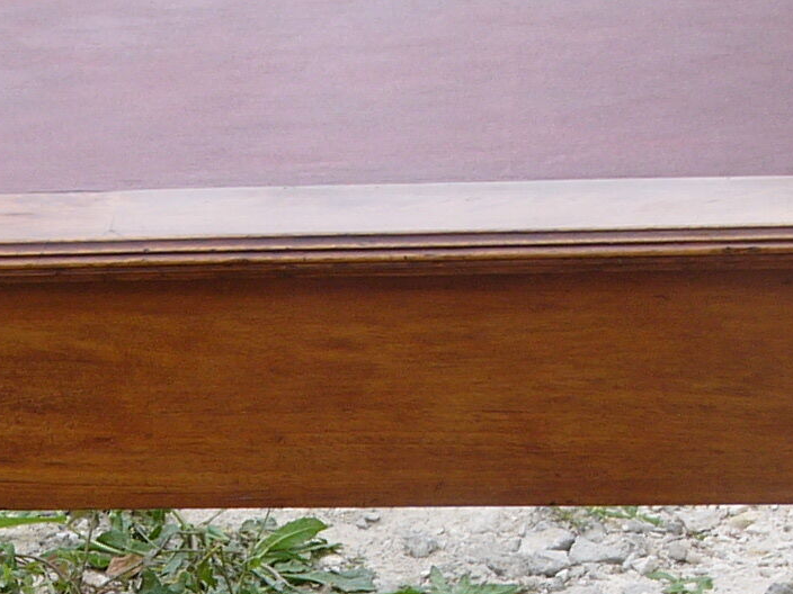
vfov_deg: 9.4
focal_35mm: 157
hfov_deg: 12.5
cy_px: 674
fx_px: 3597
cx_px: 185
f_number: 4
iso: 50
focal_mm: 8
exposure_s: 1/160
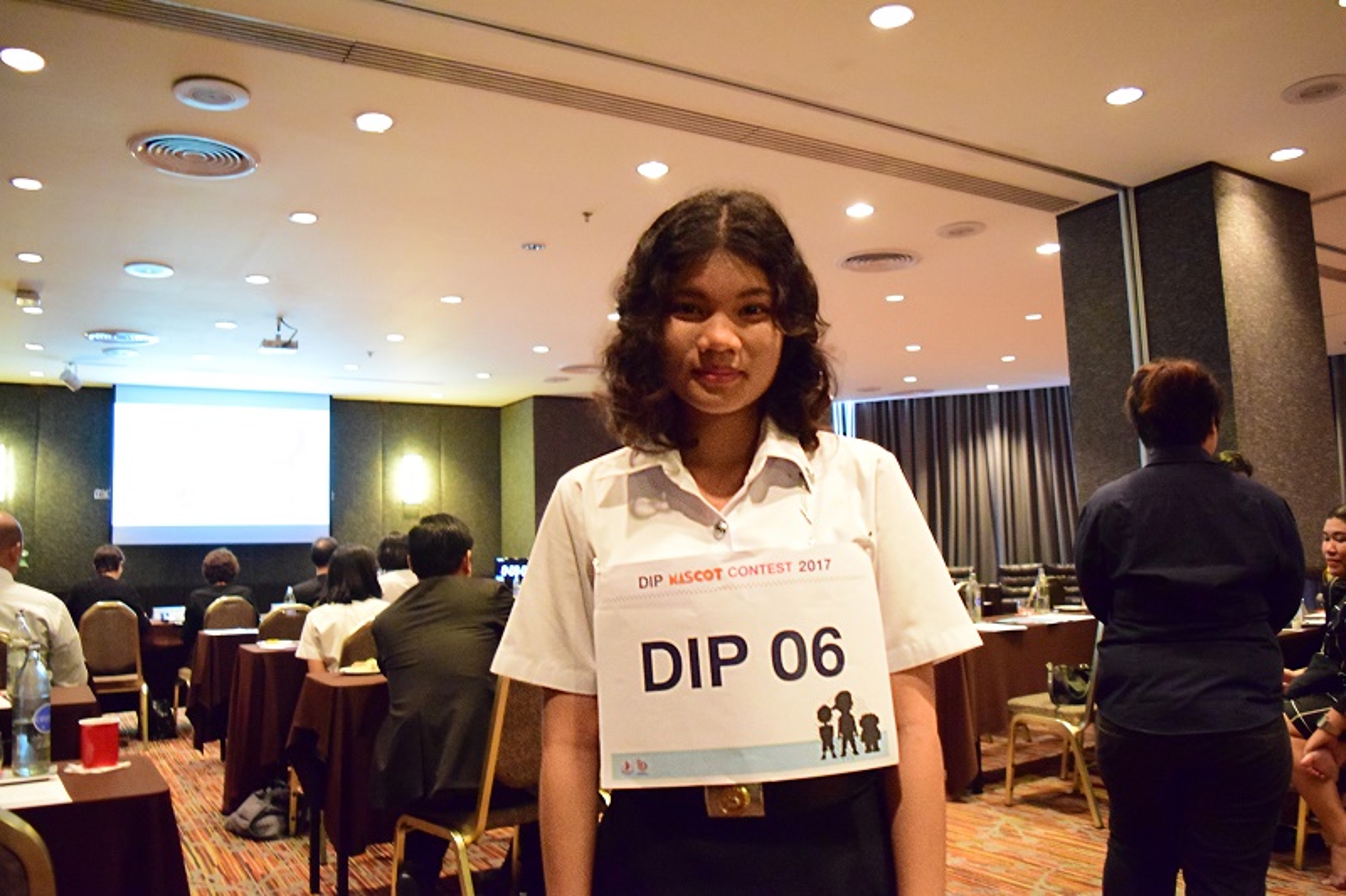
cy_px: 448
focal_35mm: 27
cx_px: 673
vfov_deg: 47.9
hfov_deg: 67.4
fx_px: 1009
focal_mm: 18
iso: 10000
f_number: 3.5
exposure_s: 1/50
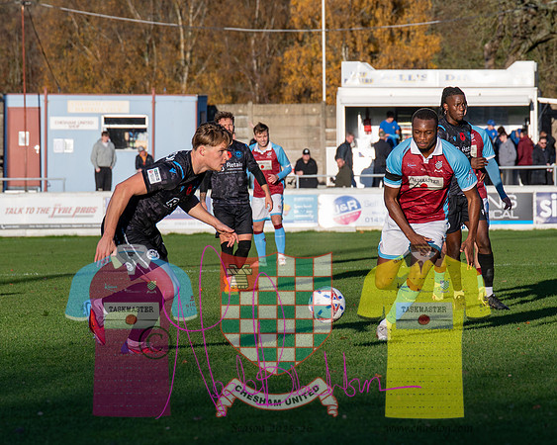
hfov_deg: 6.7
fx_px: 4770
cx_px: 321
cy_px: 196
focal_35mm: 289
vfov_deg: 5.3
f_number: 4
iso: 400
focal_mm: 96
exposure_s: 1/4000
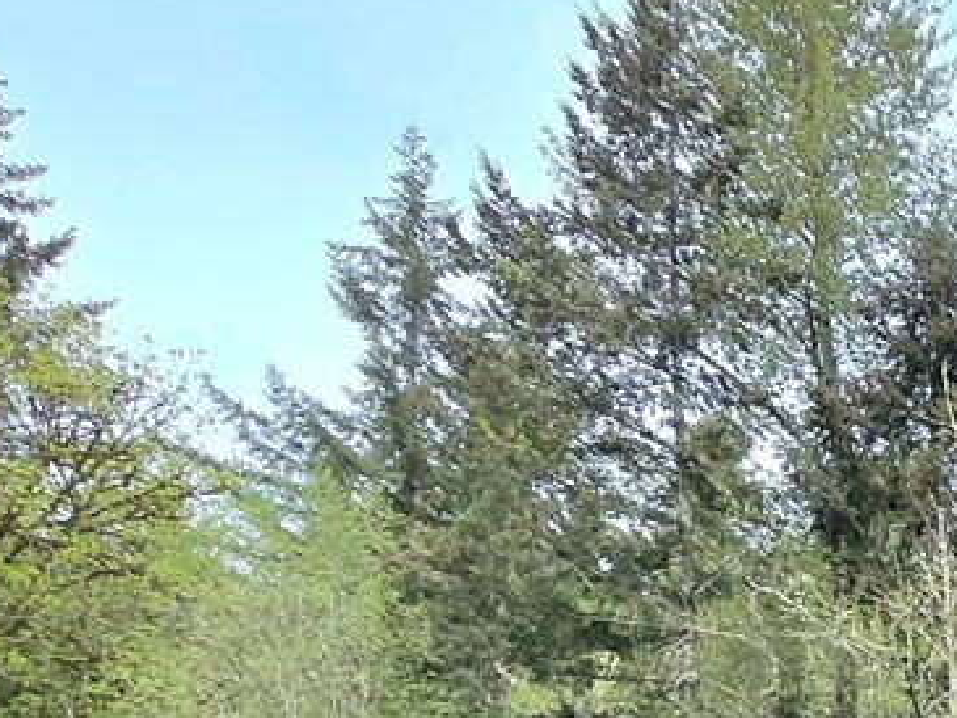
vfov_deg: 20.0
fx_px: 1576
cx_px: 1560
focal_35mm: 57
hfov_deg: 23.8
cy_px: 1224
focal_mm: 2.2
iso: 50
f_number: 2.2
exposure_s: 1/1250
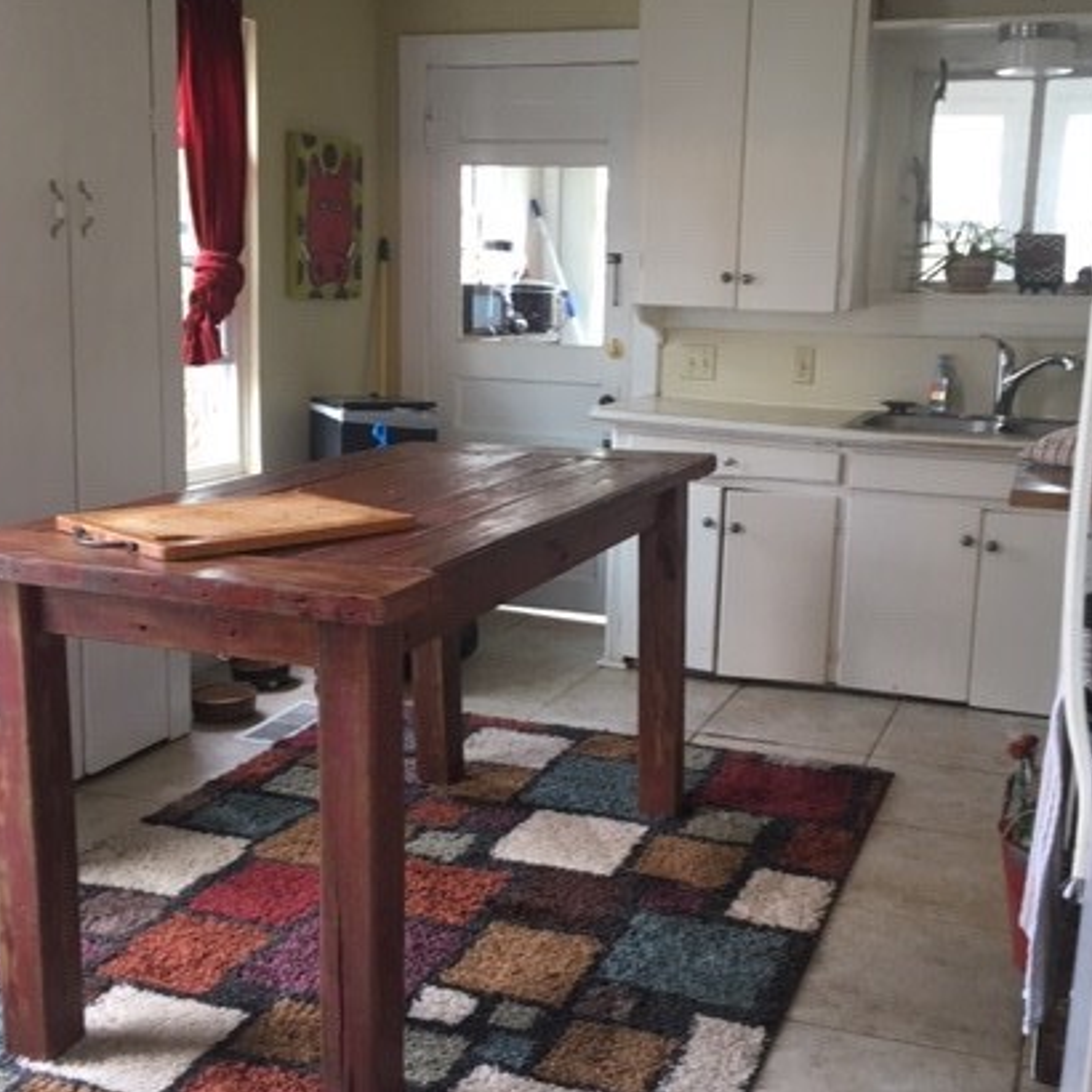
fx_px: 1428
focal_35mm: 40
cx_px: 597
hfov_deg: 41.8
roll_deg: -1.1
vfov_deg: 41.9
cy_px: 541
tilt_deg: -11.0
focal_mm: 4.15
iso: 100
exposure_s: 1/30
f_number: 2.2
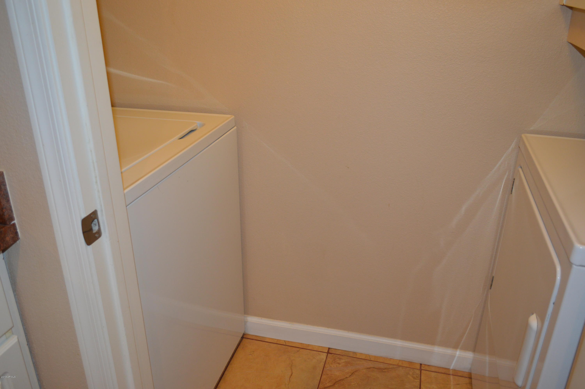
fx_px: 487
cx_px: 292
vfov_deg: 43.5
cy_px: 194
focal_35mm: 30
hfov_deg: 62.0
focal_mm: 20
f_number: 3.8
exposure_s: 1/60
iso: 560
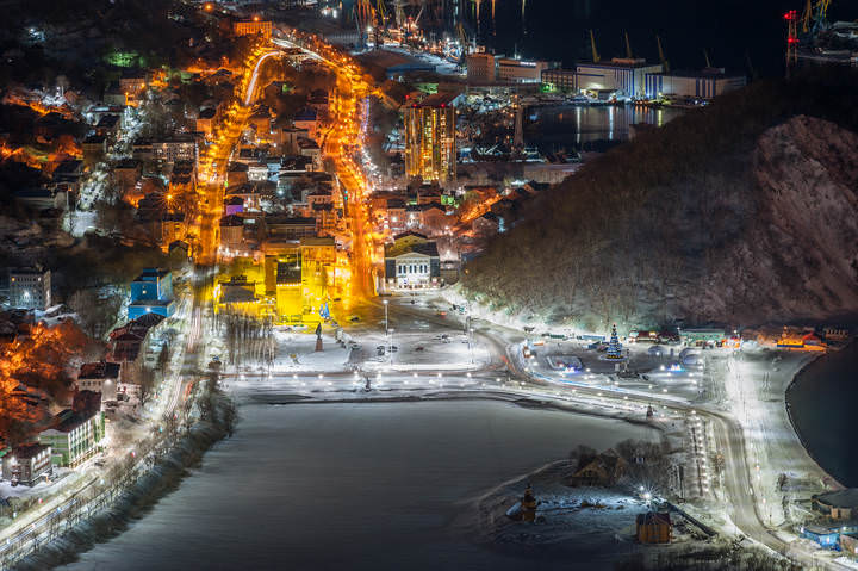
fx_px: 3811
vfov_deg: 8.6
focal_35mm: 160
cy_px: 286
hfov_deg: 12.8
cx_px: 429
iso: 200
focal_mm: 160
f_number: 16
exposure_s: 10
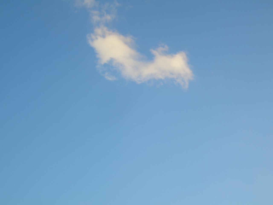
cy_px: 102
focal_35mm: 49
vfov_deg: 29.7
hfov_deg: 38.9
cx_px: 136
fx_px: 386
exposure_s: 1/250
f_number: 3.1
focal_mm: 8.2
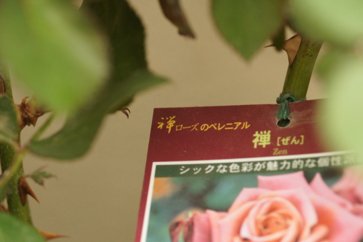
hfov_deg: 13.5
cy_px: 121
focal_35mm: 152
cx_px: 182
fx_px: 1532
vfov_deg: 9.0
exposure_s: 1/160
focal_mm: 100
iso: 1600
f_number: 4
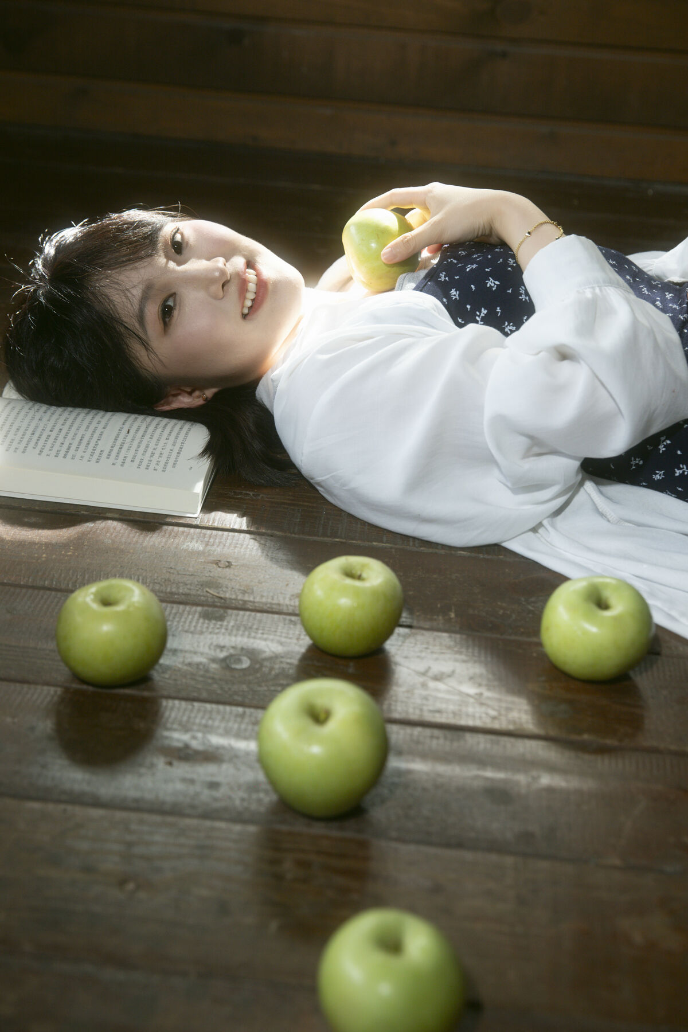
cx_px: 344
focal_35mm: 50
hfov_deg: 27.0
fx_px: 1433
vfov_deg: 39.6
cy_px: 516
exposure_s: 1/125
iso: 500
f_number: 4
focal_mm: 50
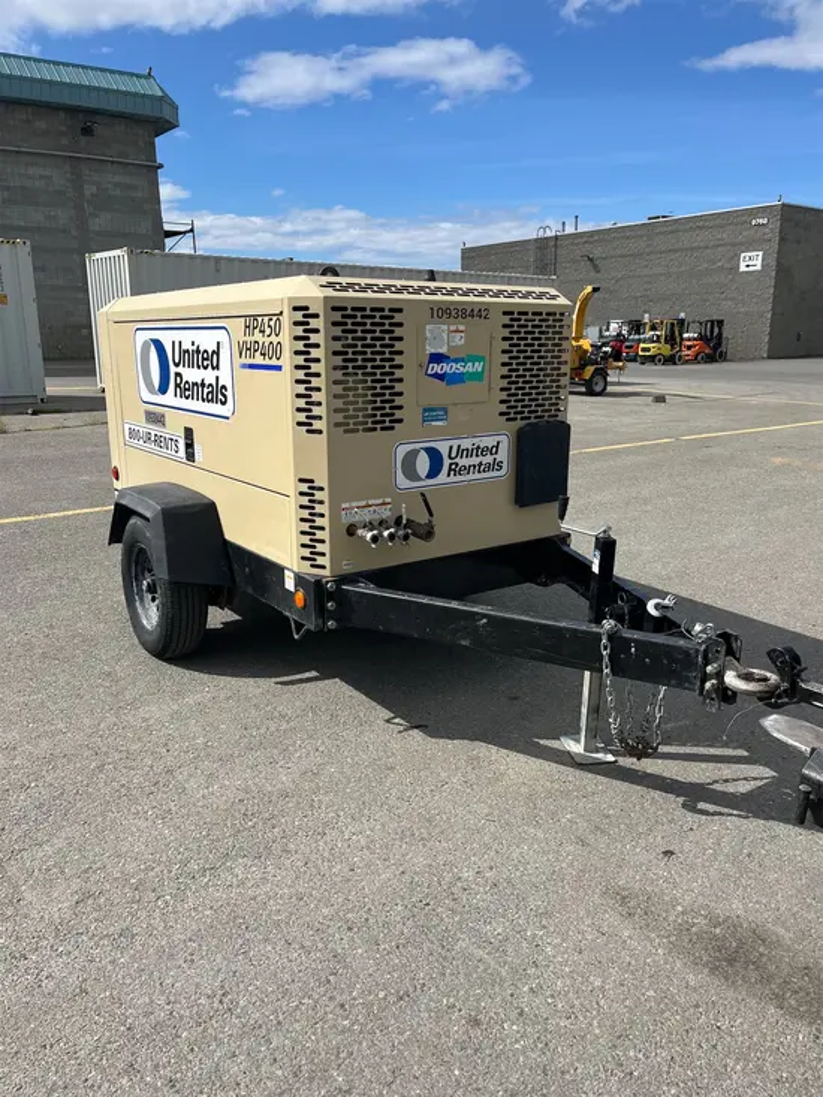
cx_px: 412
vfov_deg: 67.3
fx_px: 824
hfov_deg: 53.1
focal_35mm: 26
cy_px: 548
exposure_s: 1/4651
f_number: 1.6
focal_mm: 5.1
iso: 50
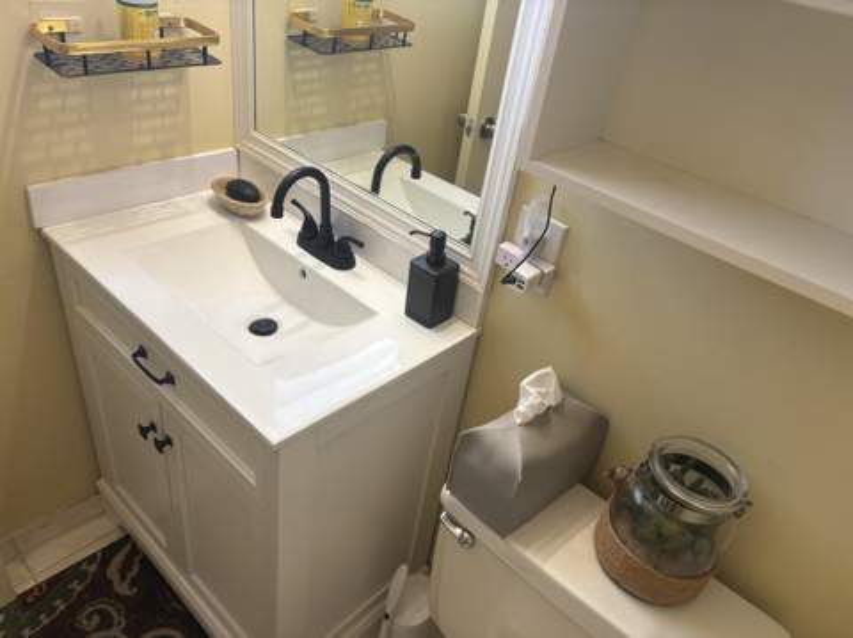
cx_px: 426
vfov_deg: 53.0
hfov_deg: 67.4
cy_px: 319
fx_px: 640
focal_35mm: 26
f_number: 1.6
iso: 100
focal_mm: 5.96
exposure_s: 1/120
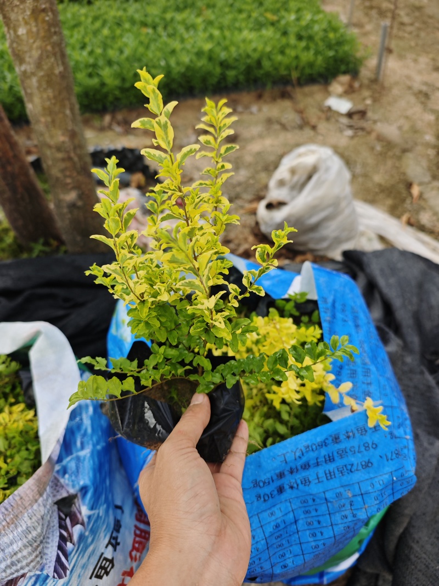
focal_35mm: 23
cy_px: 293
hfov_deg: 58.9
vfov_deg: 73.9
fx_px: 389
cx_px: 220
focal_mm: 6.55
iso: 50
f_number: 1.6
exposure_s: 1/188
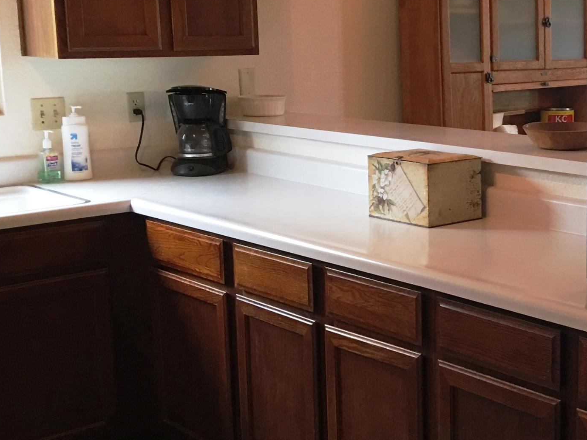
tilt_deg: -9.2
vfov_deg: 23.3
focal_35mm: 63
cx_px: 557
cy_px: 214
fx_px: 1068
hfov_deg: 29.1
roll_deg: -0.5
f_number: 2.2
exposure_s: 1/15
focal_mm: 4.15
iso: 50
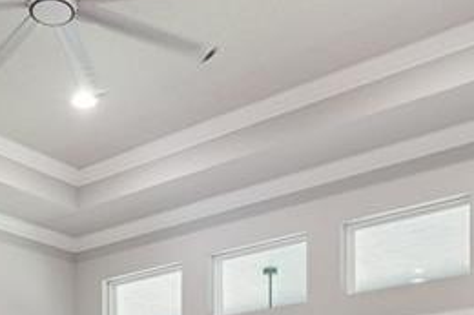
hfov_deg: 33.0
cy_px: 488
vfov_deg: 19.6
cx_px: 95
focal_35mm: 59
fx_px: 776
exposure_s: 1/160
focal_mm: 10
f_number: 4
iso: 1000
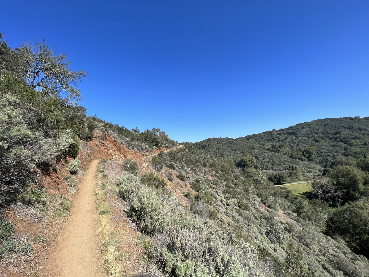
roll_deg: +5.2
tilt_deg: +5.6
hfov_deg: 106.2
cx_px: 184
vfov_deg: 89.9
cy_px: 138
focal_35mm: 13
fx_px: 139
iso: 32
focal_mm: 1.57
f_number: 1.8
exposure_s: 1/1468
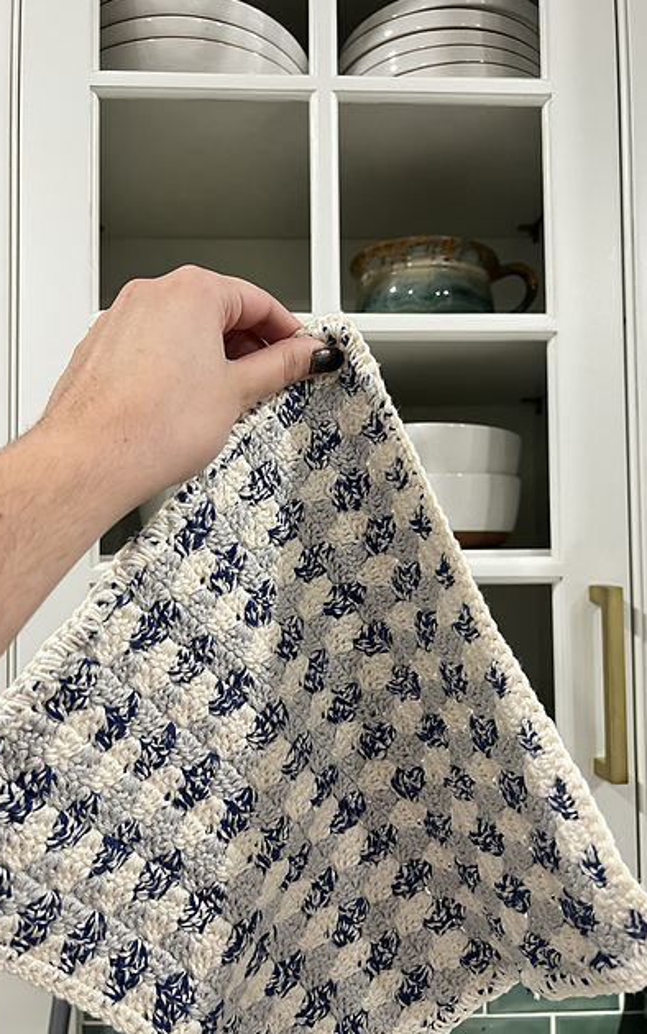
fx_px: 790
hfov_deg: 44.6
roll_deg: -0.1
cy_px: 522
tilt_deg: +2.0
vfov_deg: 66.5
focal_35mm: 28
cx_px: 322
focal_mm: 5.7
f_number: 1.5
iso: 125
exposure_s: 1/60
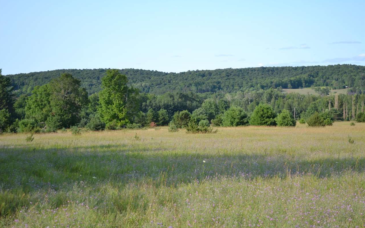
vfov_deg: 15.5
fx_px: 841
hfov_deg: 24.5
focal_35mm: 85
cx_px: 182
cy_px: 106
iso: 100
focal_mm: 55
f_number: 6.3
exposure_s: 1/160
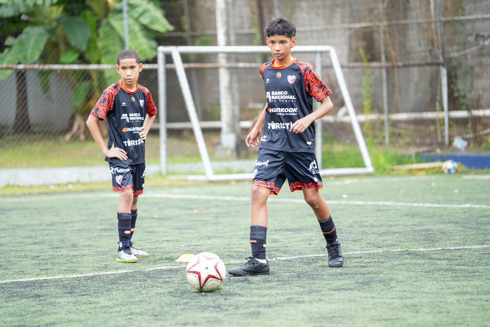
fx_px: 1935
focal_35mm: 142
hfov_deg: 14.4
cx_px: 245
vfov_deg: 9.7
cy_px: 164
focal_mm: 142.1
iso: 2000
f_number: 2.8
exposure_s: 1/1000
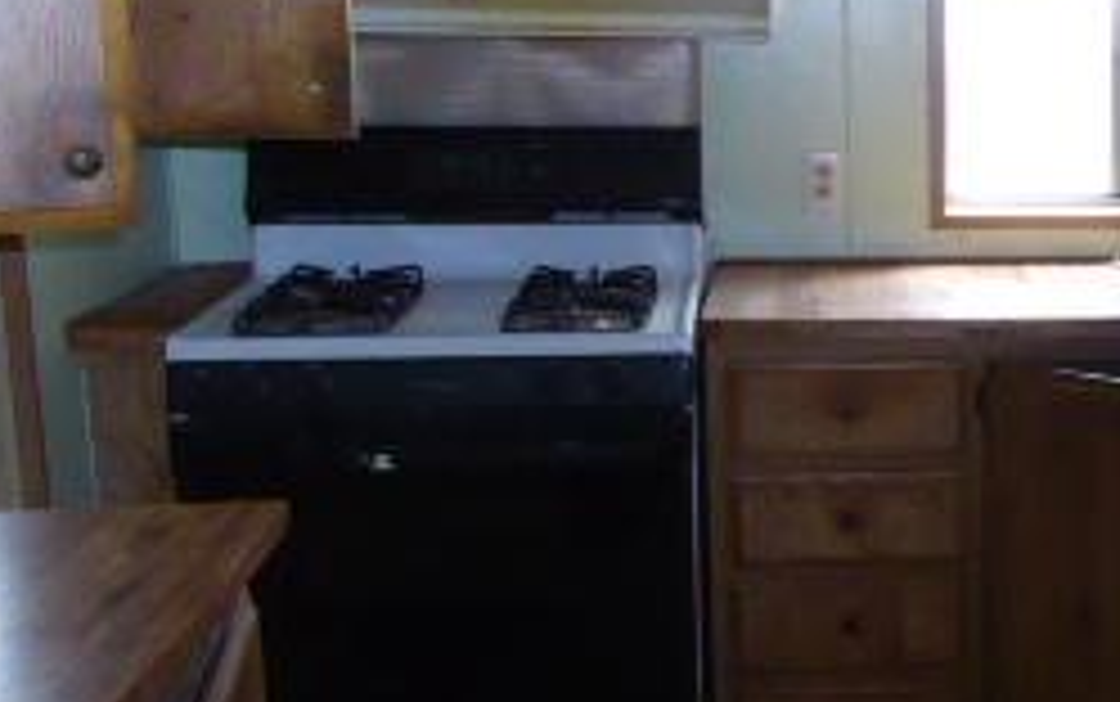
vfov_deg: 19.2
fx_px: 2077
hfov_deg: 27.3
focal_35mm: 68
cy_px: 369
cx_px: 1268
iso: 800
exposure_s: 1/60
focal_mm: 4.3
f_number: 3.3
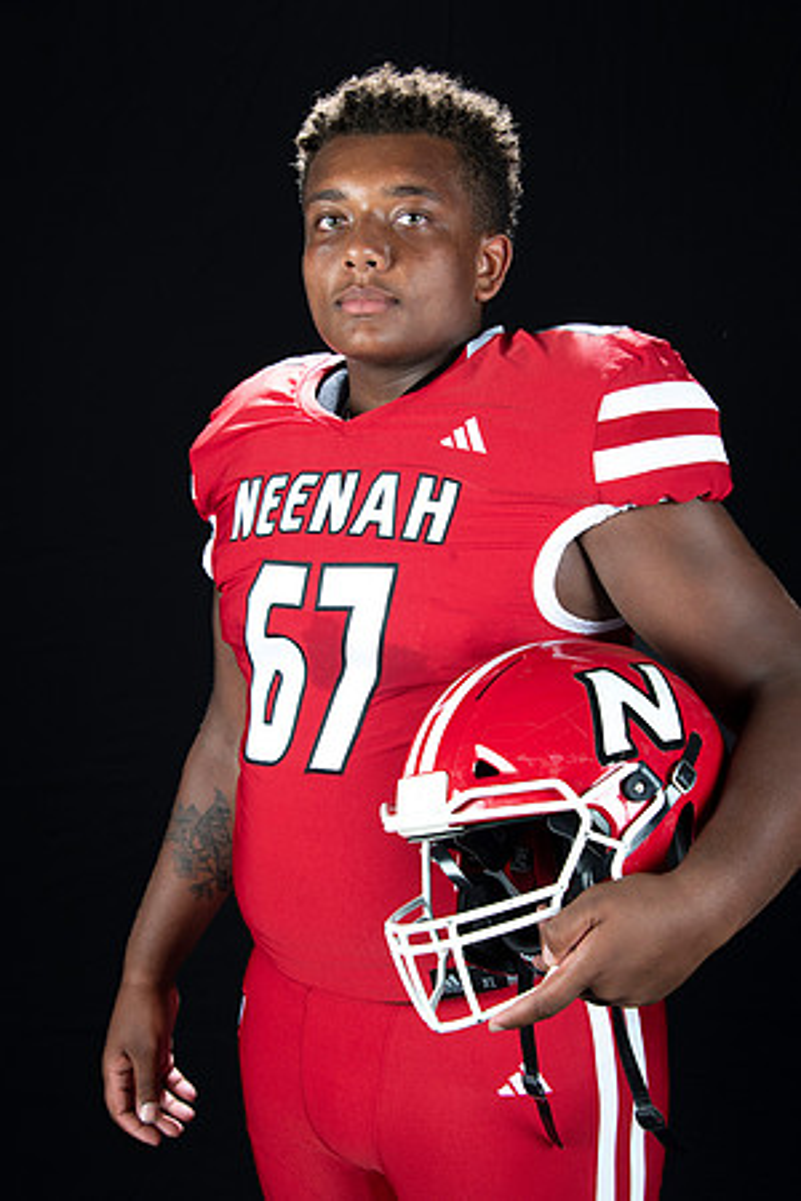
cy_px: 600
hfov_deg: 24.2
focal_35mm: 56
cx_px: 400
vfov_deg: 35.6
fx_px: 1869
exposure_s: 1/160
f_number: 9
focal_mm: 56
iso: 320
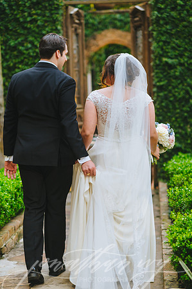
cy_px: 144
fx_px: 682
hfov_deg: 16.0
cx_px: 96
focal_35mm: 85
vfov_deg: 23.9
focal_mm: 85
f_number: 2
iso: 1000
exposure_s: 1/200
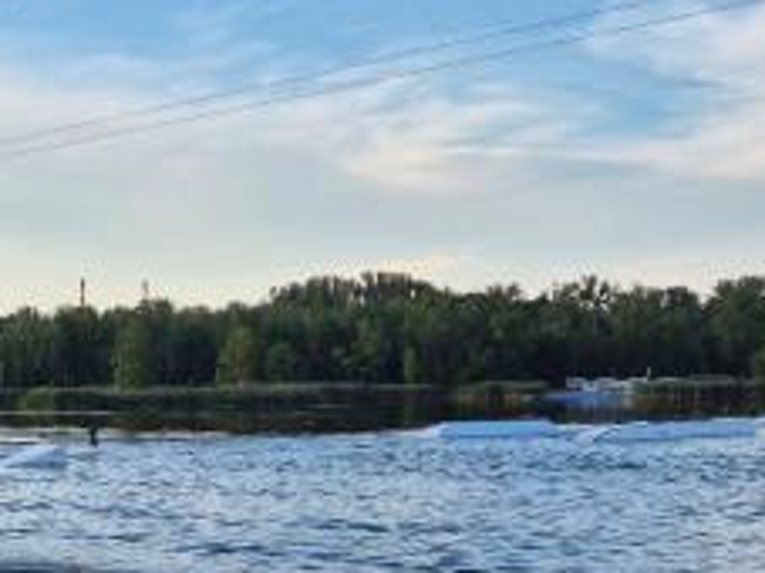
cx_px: -216
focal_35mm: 81
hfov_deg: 21.9
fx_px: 1789
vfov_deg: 18.0
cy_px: 489
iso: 25
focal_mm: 5.4
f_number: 1.8
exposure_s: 1/808
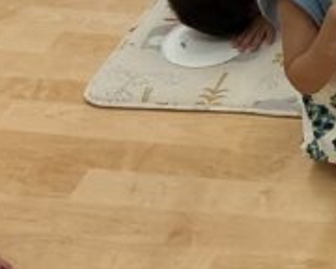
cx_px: 616
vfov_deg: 12.0
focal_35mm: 121
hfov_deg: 14.0
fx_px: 1203
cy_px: -164
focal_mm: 3
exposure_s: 1/140
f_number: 1.8
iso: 32
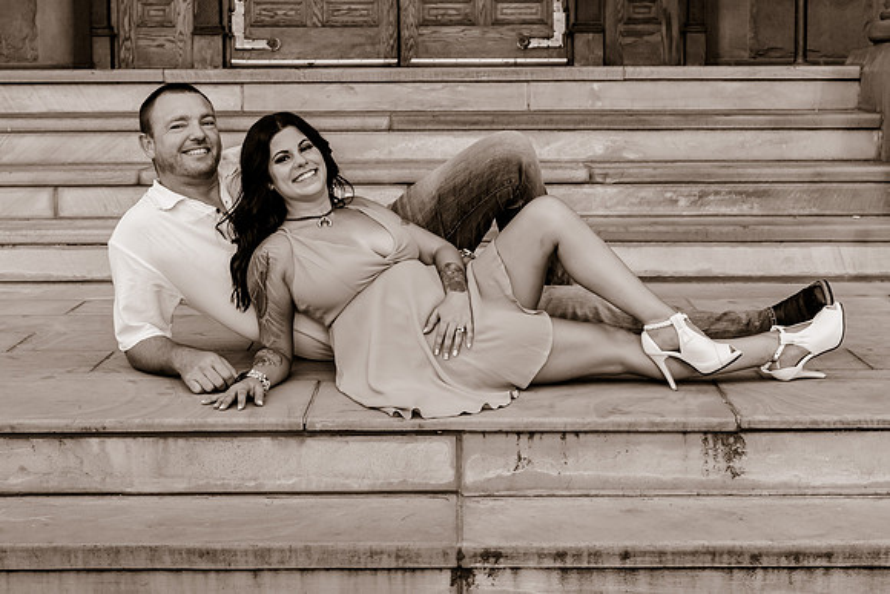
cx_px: 440
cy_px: 227
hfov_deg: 30.2
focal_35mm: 67
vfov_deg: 20.4
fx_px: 1649
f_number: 8
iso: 640
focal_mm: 52
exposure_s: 1/125
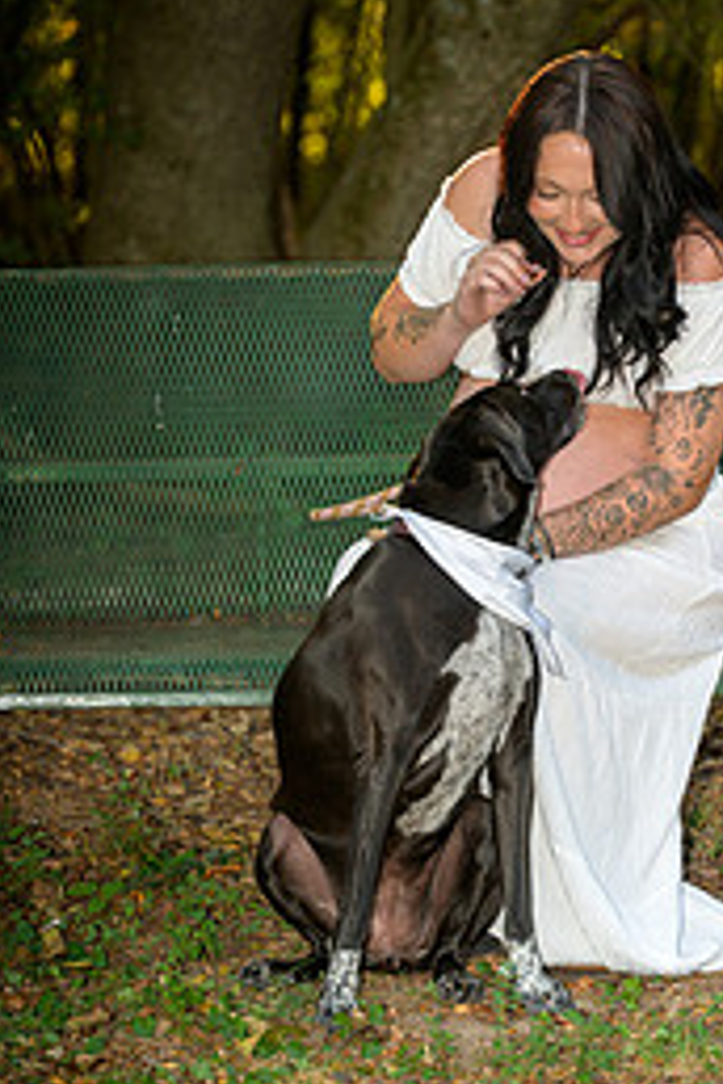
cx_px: 580
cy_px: 597
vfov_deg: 11.2
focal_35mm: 183
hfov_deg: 7.5
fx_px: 5512
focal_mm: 105
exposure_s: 1/60
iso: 200
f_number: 3.3
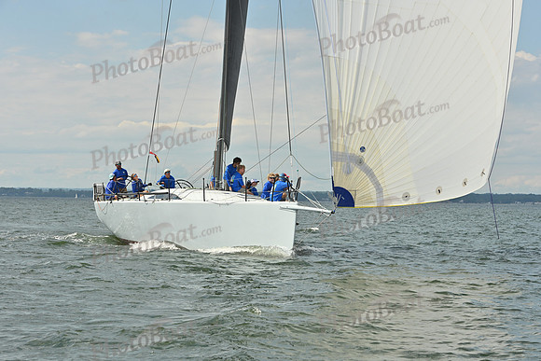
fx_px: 1353
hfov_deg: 22.6
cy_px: 180
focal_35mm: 90
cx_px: 270
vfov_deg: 15.2
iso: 320
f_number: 9
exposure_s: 1/1250
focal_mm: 90
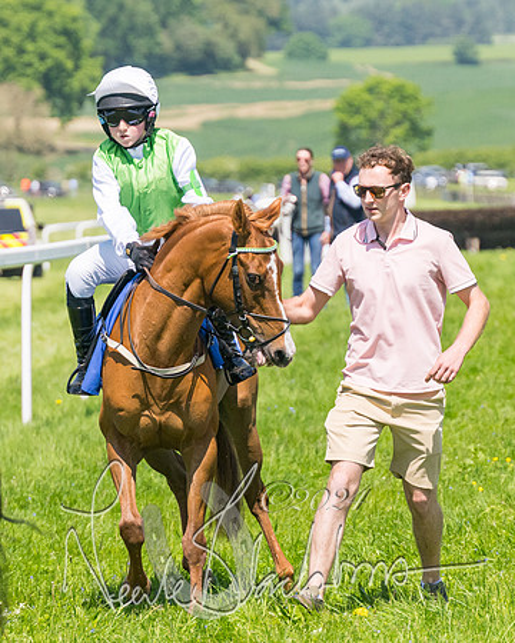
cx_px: 186
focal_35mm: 329
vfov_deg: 5.9
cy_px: 311
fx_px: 6274
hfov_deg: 4.7
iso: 400
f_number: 4
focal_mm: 135
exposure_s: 1/6400
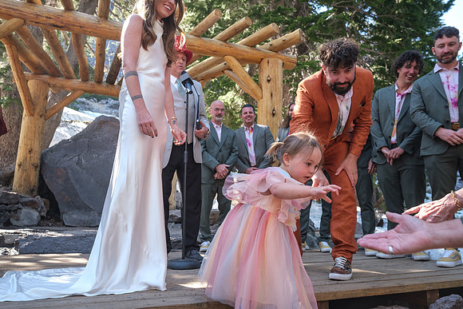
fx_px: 347
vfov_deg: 48.0
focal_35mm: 27
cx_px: 232
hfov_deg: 67.4
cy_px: 154
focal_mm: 18
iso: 250
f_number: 3.6
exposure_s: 1/150
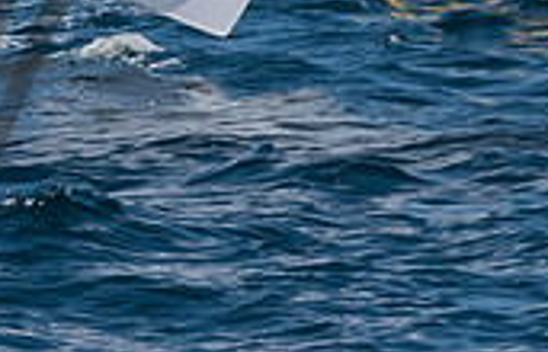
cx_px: -412
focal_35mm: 1256
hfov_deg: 1.7
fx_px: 18914
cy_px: -45
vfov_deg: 1.1
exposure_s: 1/1000
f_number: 14
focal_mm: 210
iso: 640
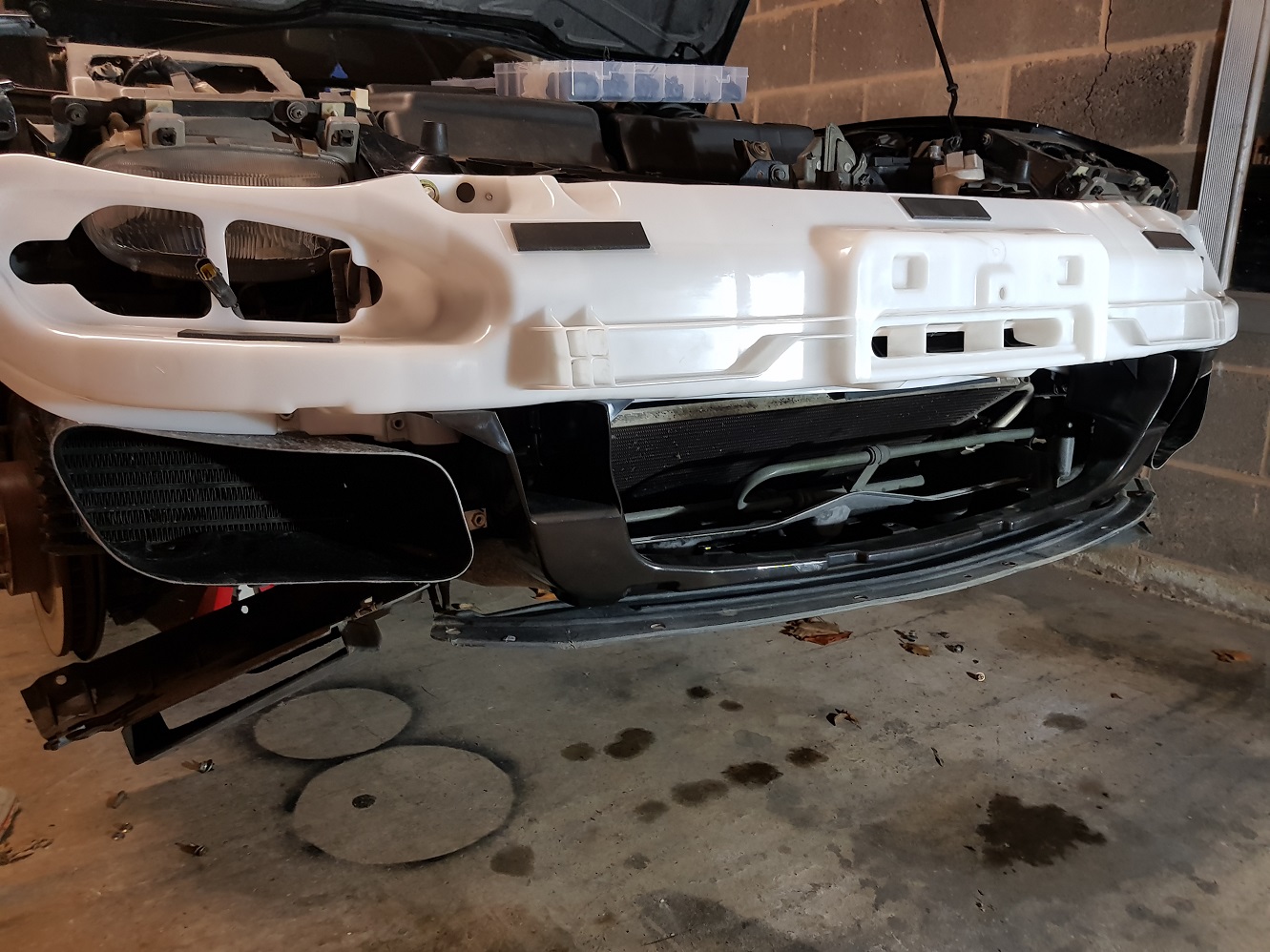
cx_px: 635
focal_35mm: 26
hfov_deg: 67.3
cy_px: 476
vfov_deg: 53.1
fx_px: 954
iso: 200
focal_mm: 4.2
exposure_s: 1/33
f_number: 1.7
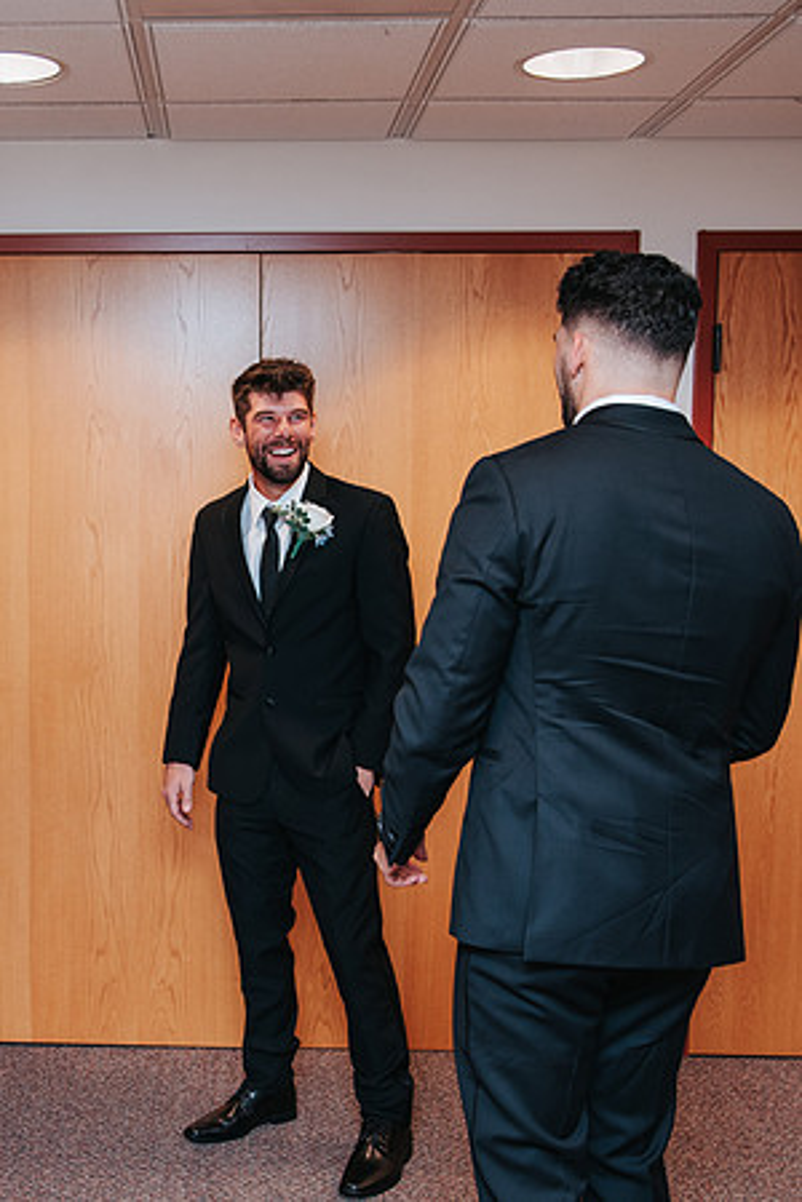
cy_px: 608
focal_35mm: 46
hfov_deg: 28.7
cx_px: 148
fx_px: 1529
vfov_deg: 42.9
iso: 1000
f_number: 4
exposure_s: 1/200
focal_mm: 30
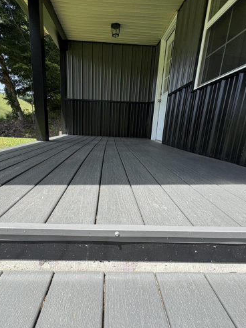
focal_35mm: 19
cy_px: 172
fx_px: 180
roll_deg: -3.0
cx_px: 115
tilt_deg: -14.3
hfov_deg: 68.6
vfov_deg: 84.6
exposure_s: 1/831
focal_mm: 2.22
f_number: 2.2
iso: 40
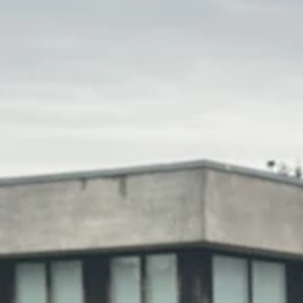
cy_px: 703
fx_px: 2307
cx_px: 387
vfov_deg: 7.1
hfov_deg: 7.4
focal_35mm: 233
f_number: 1.78
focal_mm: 6.86
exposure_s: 1/446
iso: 80
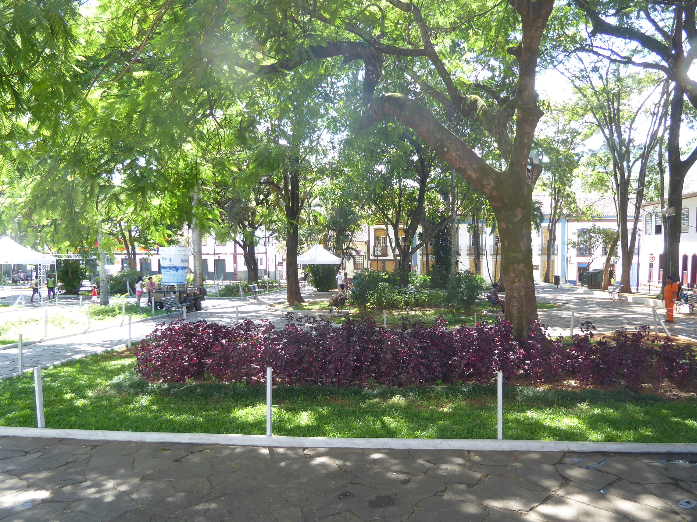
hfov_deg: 63.4
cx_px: 377
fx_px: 564
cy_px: 279
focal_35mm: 28
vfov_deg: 49.7
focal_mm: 4.3
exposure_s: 1/60
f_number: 3.3
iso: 100
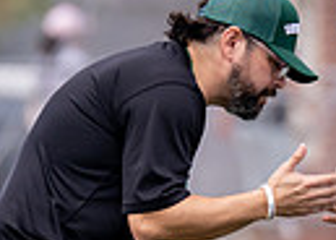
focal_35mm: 1698
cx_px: 303
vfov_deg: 0.8
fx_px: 16195
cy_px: 218
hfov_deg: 1.2
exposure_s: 1/2000
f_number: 2.8
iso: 125
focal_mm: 200
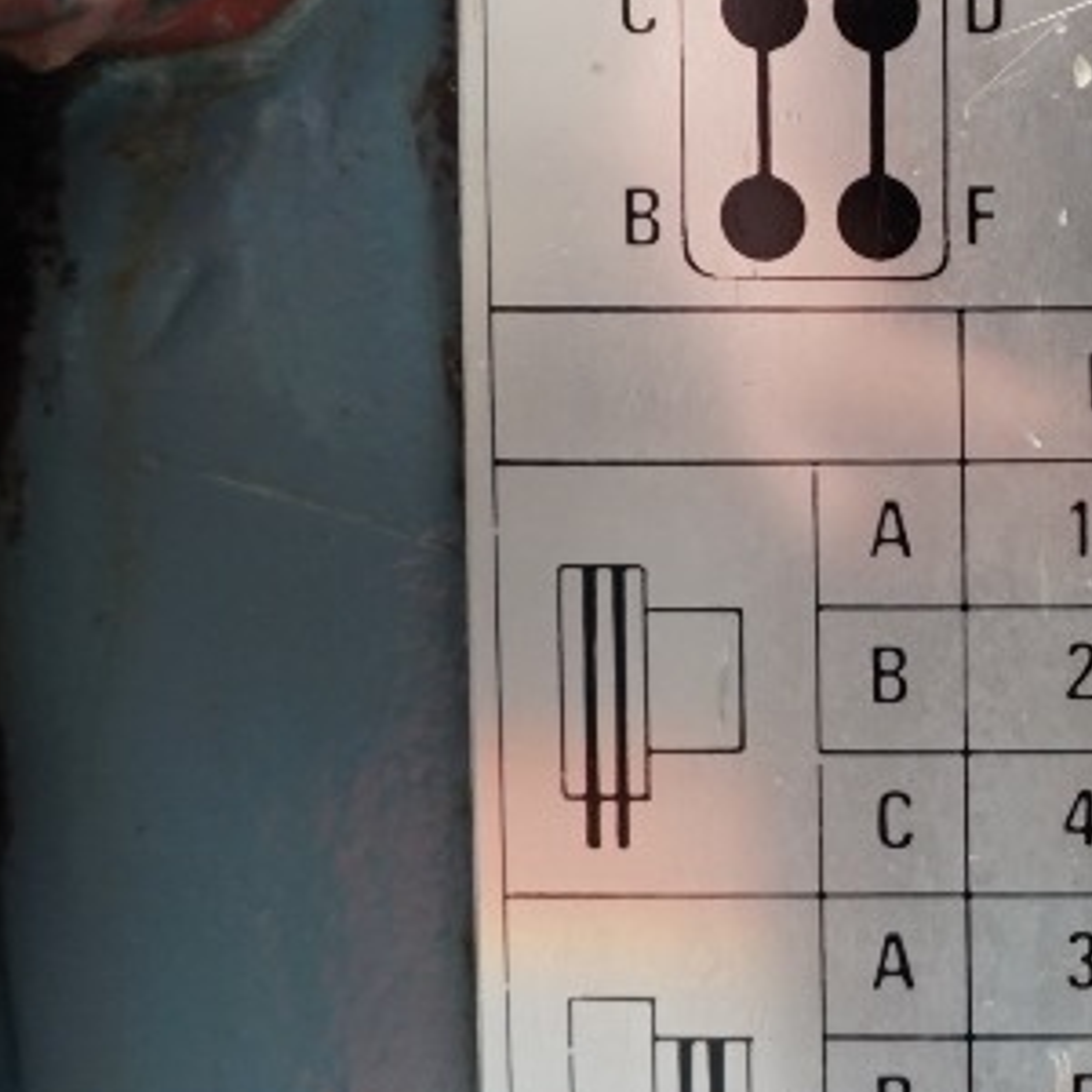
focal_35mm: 91
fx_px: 3264
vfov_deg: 19.0
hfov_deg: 18.3
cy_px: 468
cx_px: 1208
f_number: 4
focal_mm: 21
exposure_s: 1/60
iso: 800
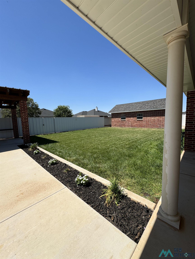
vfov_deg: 102.1
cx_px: 98
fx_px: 105
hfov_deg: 85.7
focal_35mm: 14
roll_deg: +1.9
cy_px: 130
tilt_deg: -4.9
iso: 50
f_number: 2.2
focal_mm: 2.22
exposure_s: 1/1832
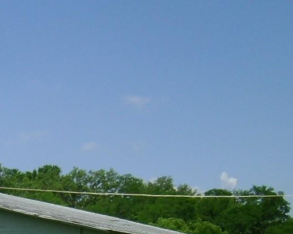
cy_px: 307
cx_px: -23
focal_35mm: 75
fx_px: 650
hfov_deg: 23.9
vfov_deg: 18.9
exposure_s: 1/317
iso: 100
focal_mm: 4.5
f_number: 9.3
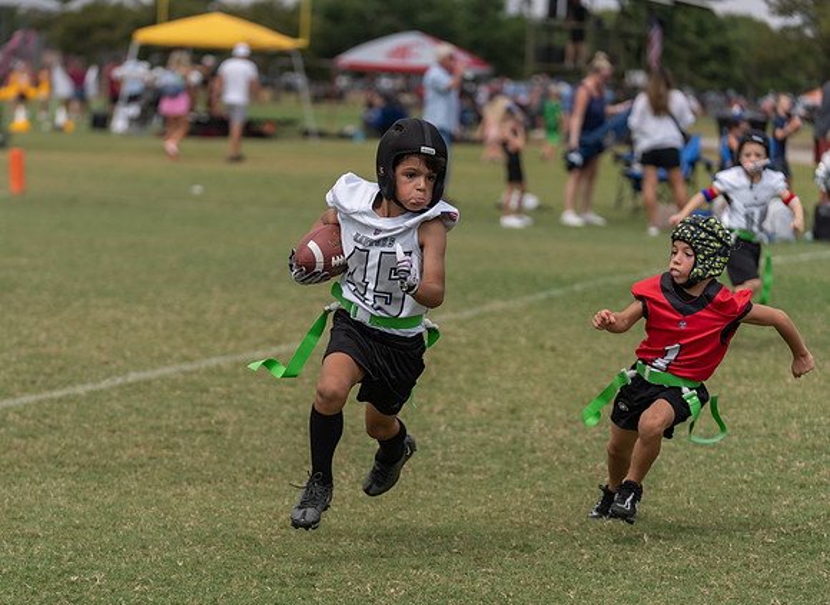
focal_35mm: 126
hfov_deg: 15.8
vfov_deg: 11.6
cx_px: 318
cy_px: 341
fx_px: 2981
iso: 100
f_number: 2.8
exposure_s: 1/2500
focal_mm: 103
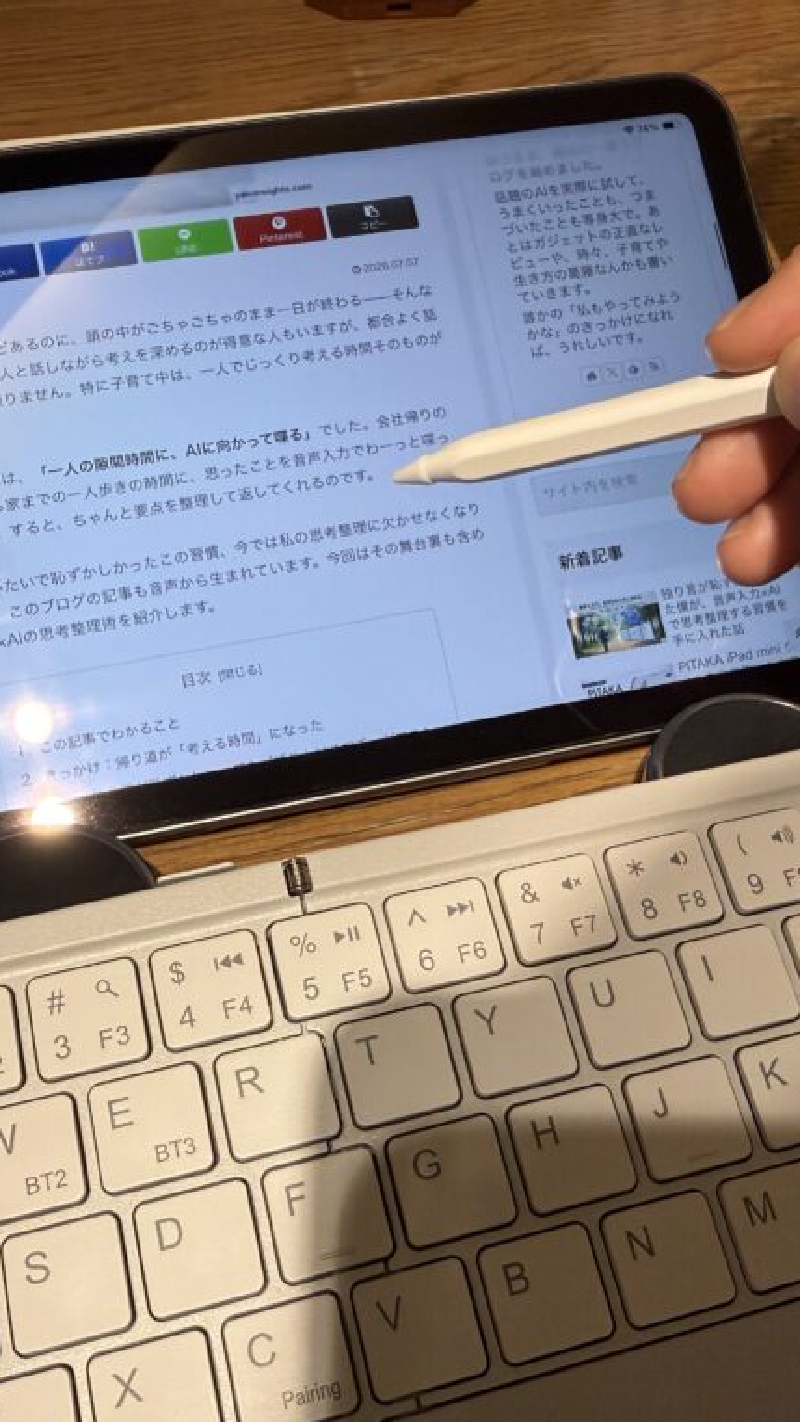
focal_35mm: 35
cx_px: 560
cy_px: 710
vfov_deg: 56.6
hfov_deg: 33.3
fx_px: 1321
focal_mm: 2.22
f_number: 2.2
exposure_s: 1/120
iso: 200
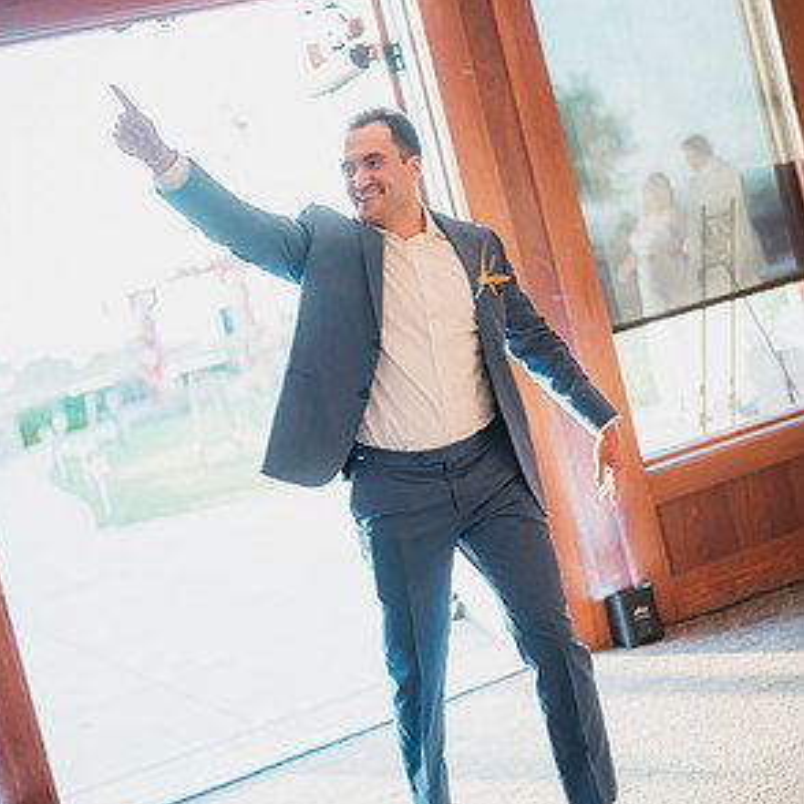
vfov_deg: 26.5
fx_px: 1708
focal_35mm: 65
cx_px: 399
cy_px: 391
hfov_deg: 26.5
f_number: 1.4
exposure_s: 1/1250
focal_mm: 50
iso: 1250
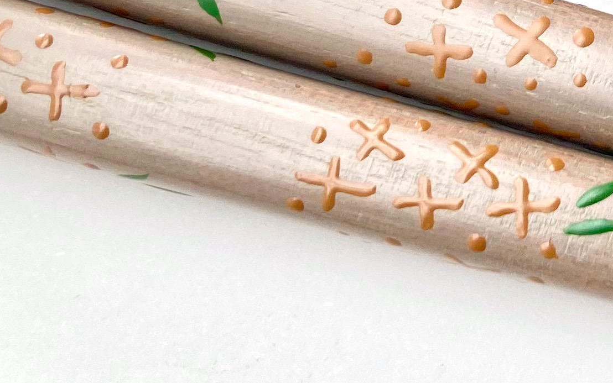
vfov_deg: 11.8
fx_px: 1805
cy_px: -96
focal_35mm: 108
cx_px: 819
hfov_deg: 17.9
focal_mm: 3.99
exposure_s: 1/220
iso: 20
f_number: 1.8
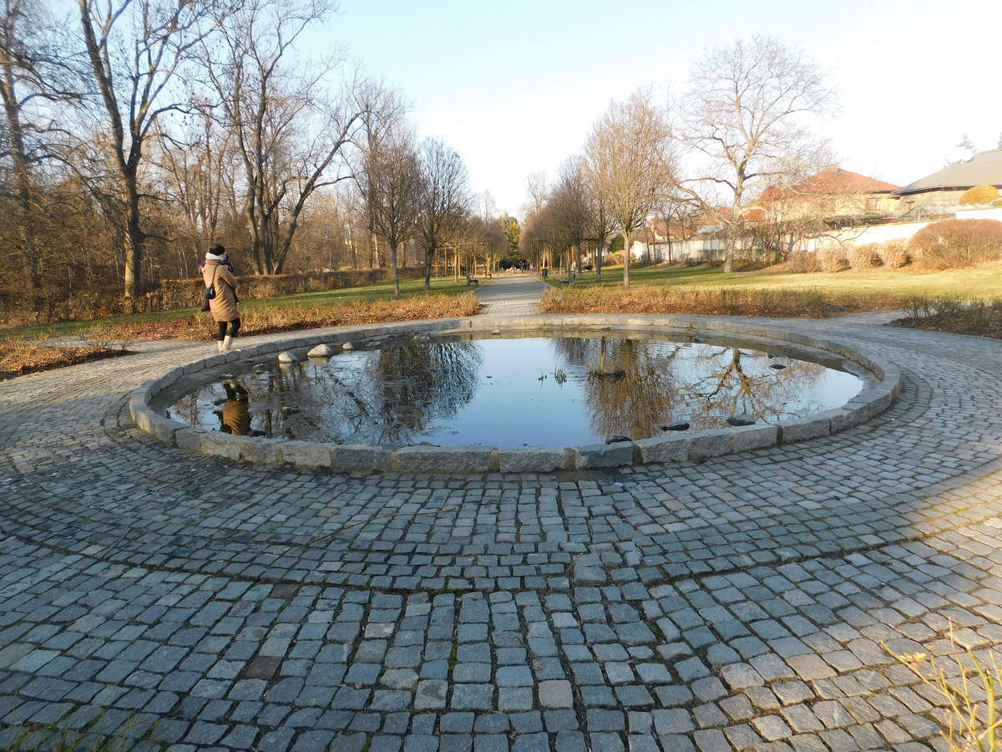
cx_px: 501
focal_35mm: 23
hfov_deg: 73.9
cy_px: 376
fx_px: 666
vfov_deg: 58.9
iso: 125
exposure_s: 1/400
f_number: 3
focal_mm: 4
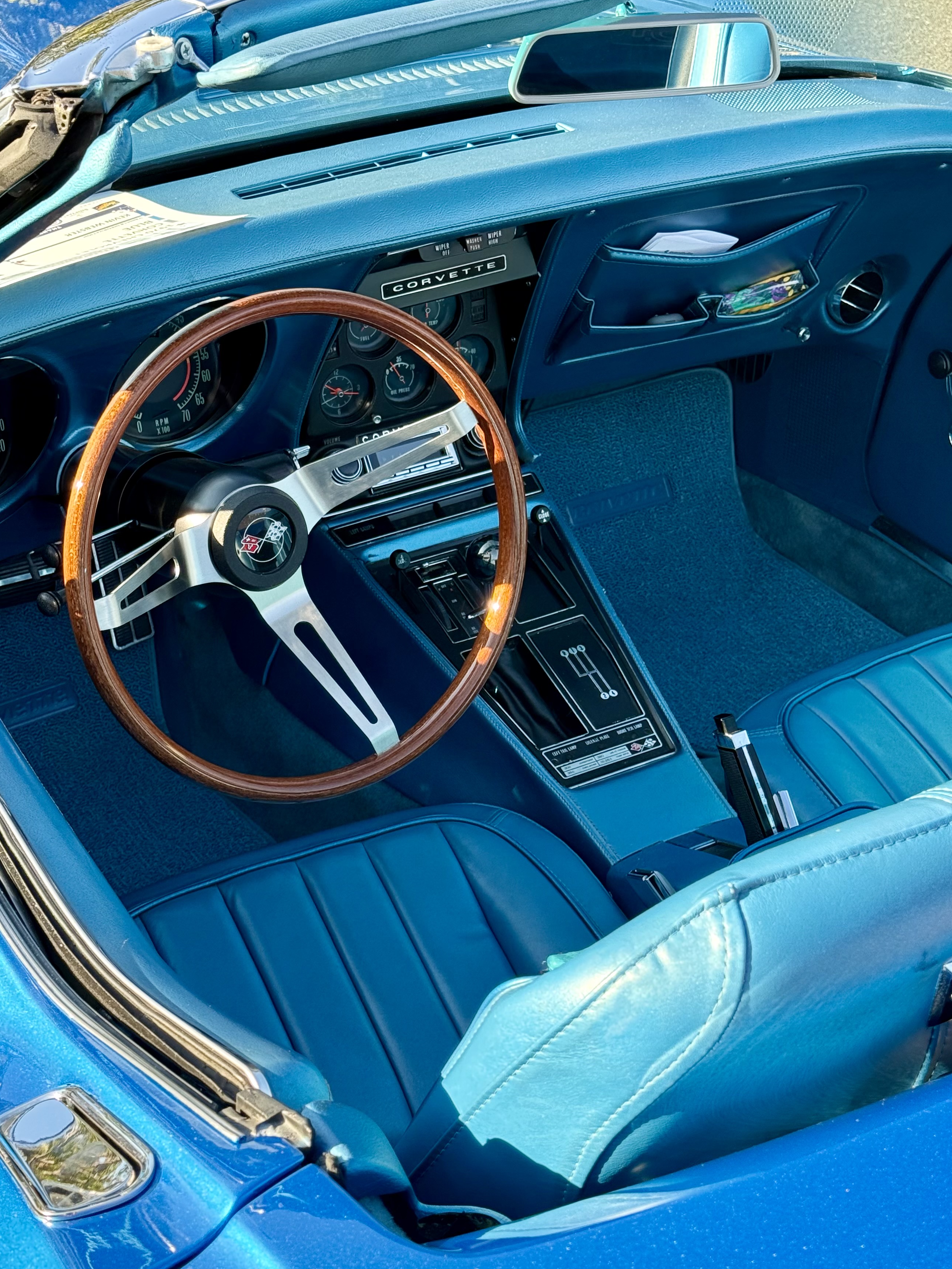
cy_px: 702
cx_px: 463
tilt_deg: -34.3
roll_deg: +0.0
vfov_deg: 34.3
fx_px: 2053
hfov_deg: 26.1
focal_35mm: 56
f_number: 1.78
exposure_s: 1/198
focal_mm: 6.76
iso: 200
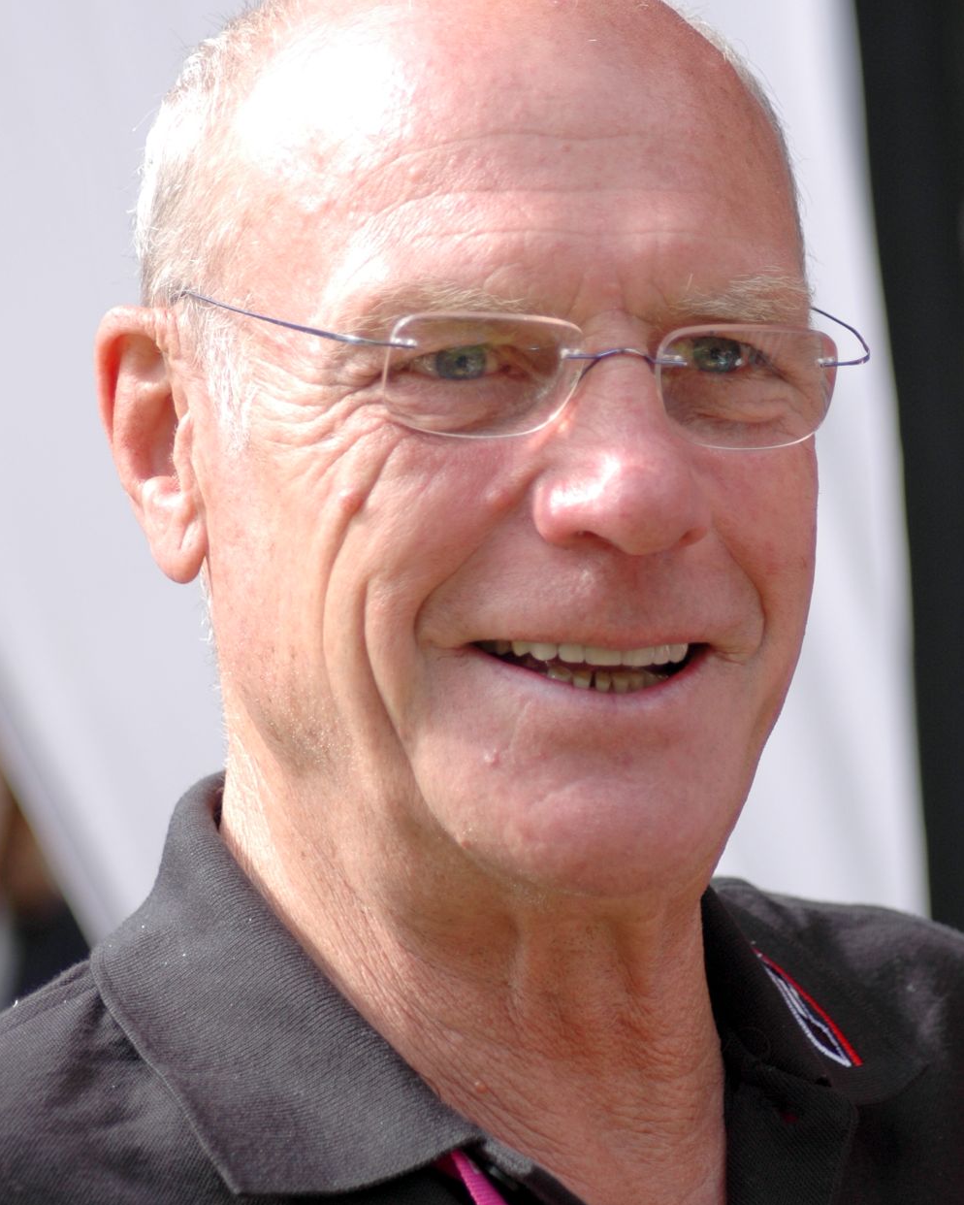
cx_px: 481
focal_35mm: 170
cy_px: 618
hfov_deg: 9.1
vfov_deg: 11.3
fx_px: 6061
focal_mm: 100
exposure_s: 1/320
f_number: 4.5
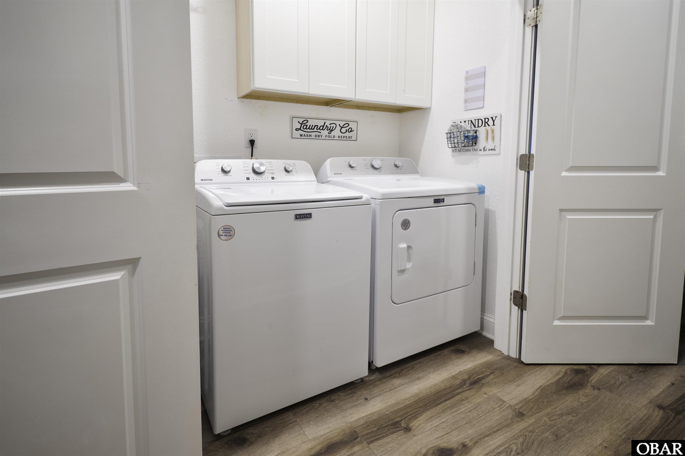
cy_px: 228
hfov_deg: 95.0
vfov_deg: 72.1
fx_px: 314
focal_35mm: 16
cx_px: 342
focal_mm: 11
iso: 400
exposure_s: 1/8
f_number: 4
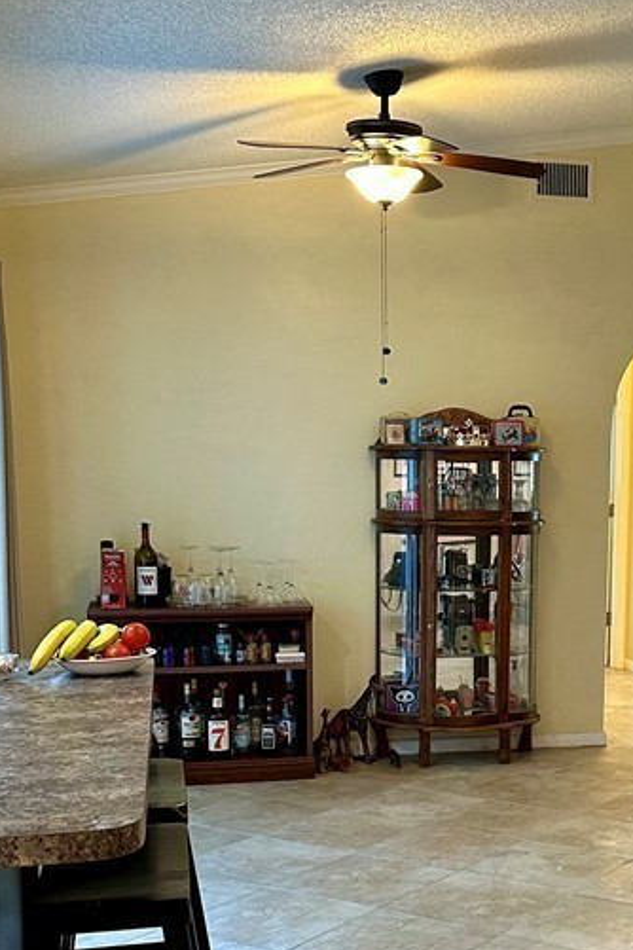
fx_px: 1345
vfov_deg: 38.3
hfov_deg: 25.9
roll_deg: -0.5
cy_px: 658
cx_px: 525
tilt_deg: -6.1
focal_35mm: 51
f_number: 1.78
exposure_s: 1/60
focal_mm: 6.86
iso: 250
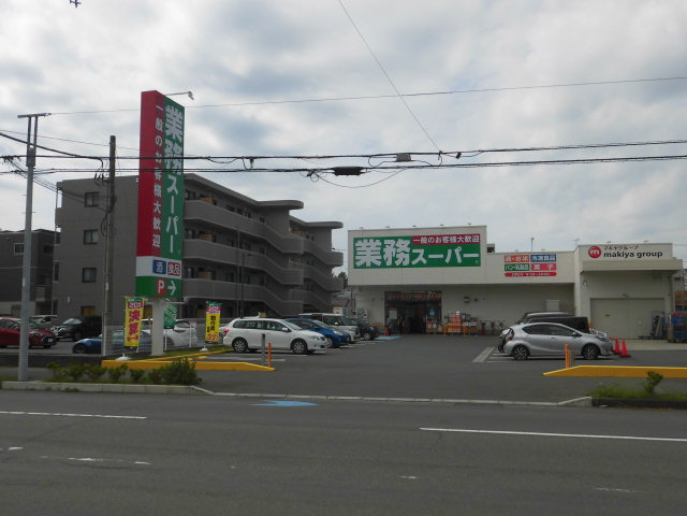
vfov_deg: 44.2
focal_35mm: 32
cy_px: 258
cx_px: 344
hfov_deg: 56.8
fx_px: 635
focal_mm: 5.81
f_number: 8.8
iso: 100
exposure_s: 1/400
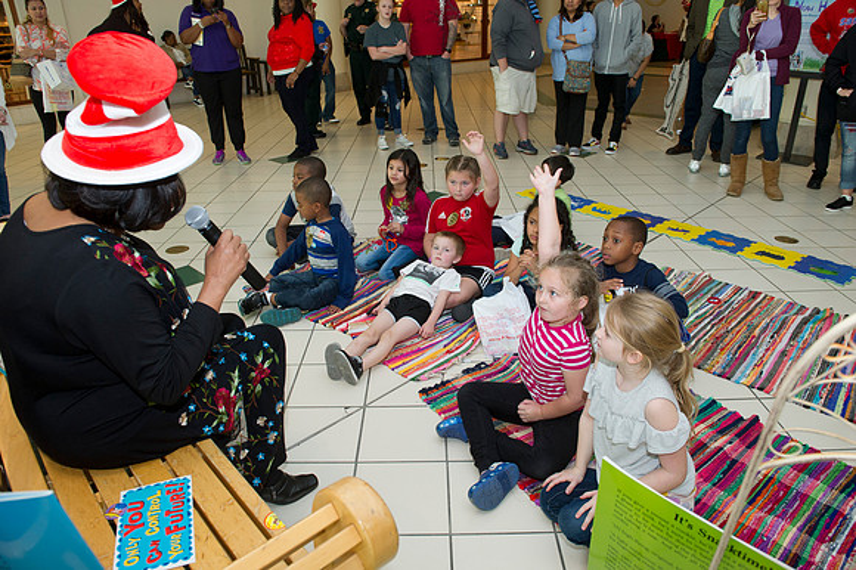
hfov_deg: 73.8
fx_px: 570
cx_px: 428
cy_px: 285
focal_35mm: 24
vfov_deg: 53.1
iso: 1250
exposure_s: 1/250
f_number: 5.6
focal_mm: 24
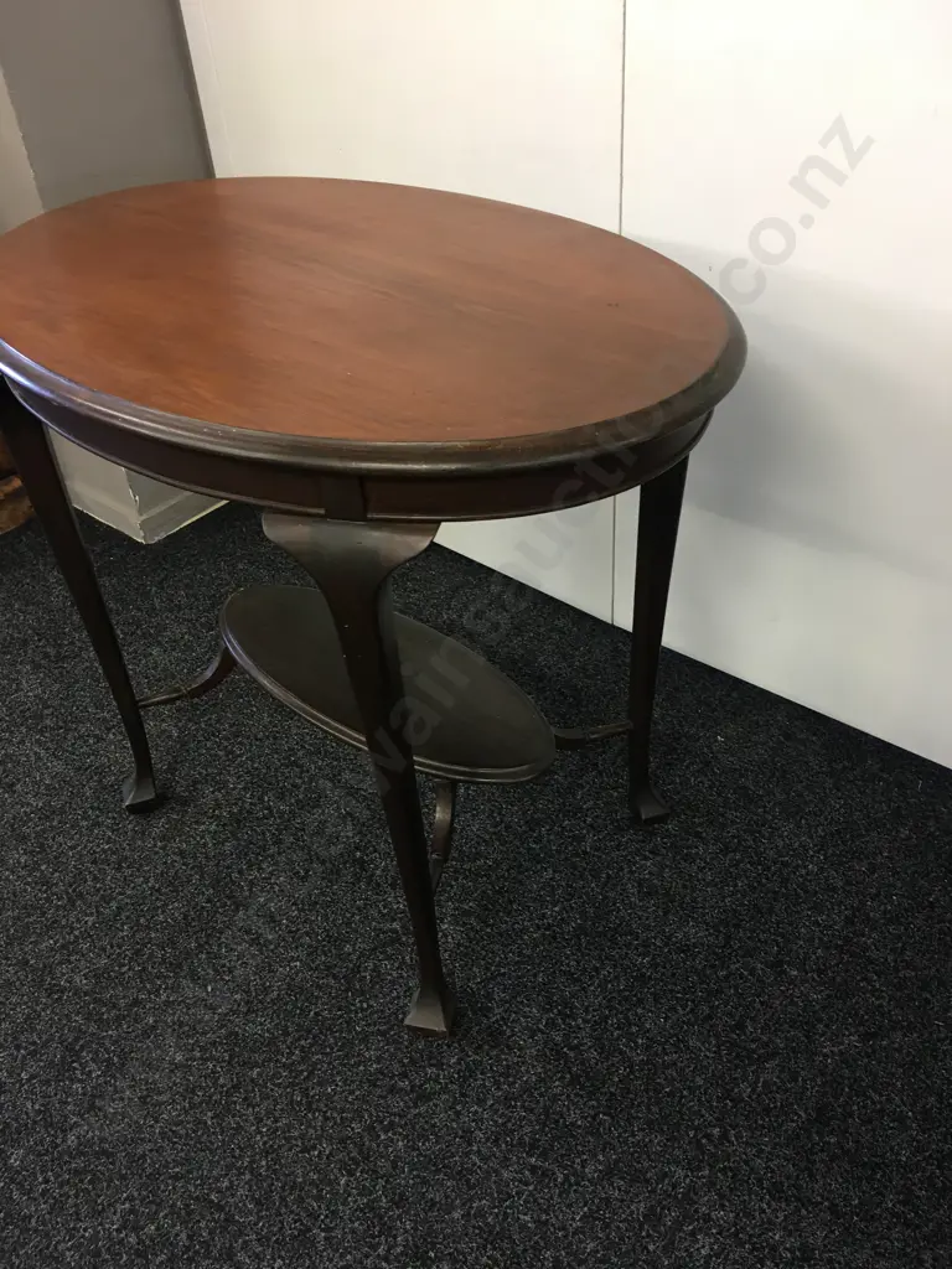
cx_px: 476
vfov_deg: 61.7
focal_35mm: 29
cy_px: 634
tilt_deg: -36.8
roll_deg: +4.4
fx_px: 1063
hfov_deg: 48.2
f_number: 2.2
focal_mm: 4.15
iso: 64
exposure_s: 1/17
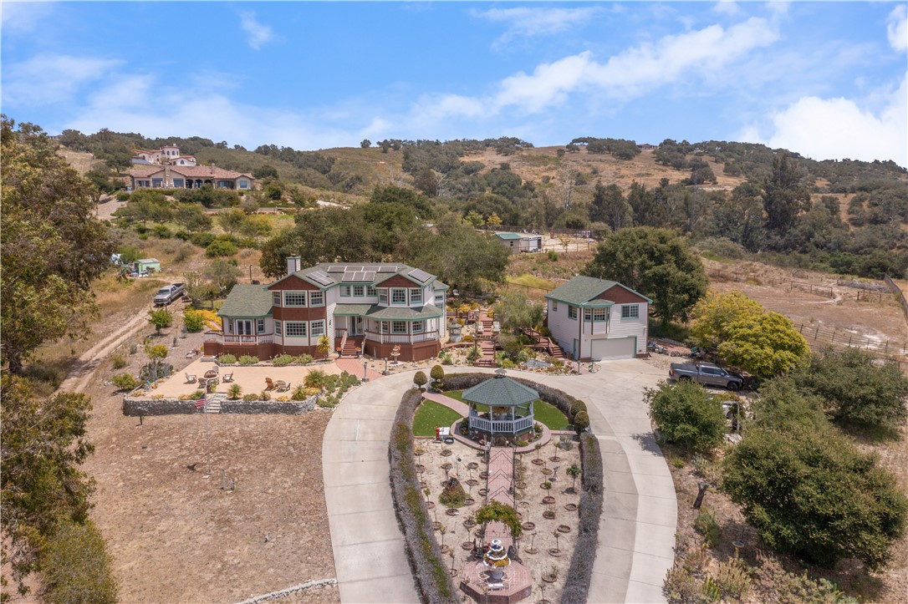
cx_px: 454
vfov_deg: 46.4
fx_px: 706
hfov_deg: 65.5
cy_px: 302
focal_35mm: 28
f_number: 7.1
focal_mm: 10.26
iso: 100
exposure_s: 1/800
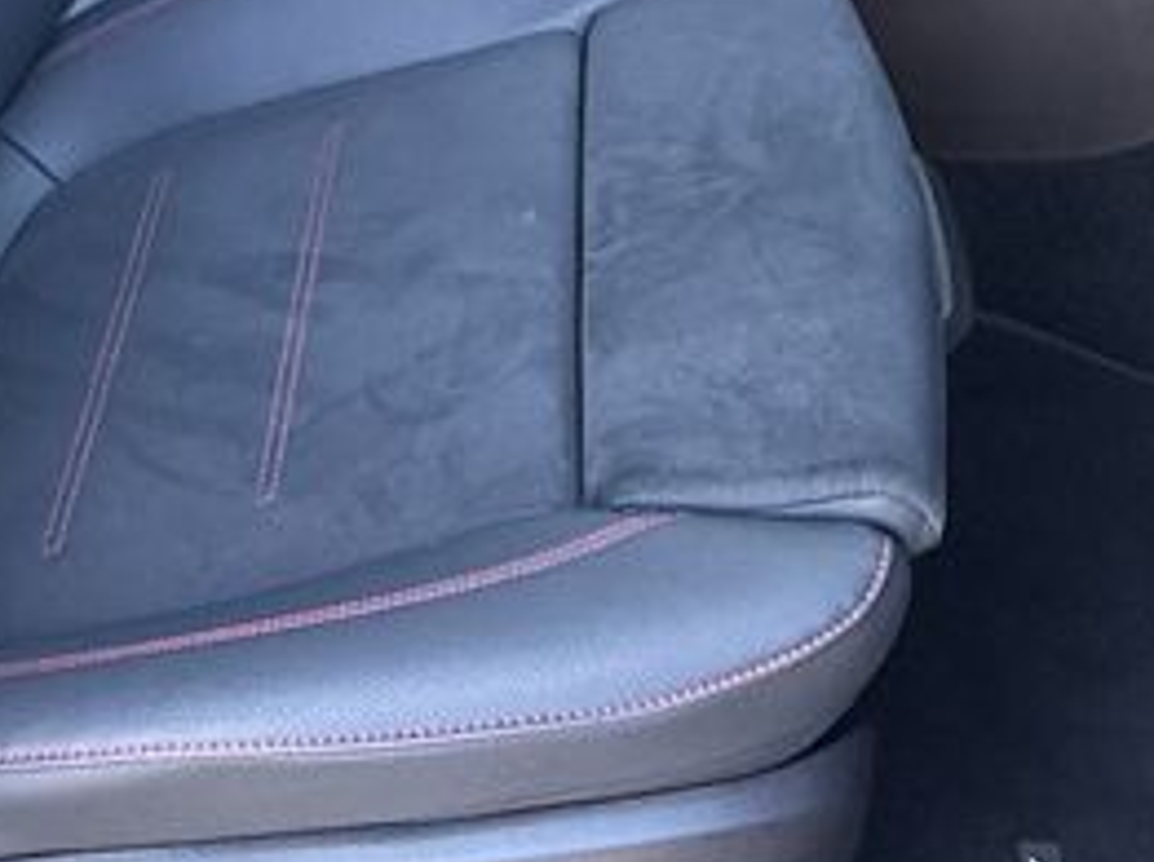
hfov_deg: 35.0
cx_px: 606
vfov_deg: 22.0
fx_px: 1831
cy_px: -424
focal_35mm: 55
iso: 320
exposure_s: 1/106
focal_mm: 2.22
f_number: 2.2
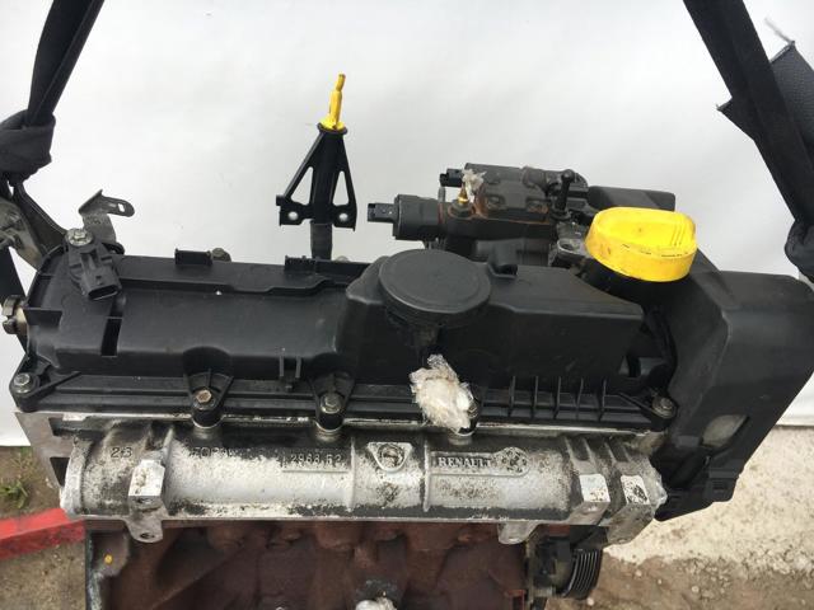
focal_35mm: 29
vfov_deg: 48.2
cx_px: 407
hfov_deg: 61.7
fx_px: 682
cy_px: 305
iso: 25
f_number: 2.2
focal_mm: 4.15
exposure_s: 1/149
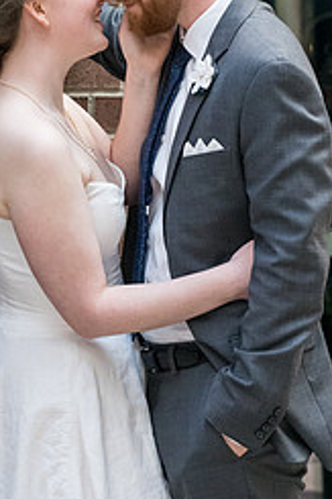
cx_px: 75
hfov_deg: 7.5
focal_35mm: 182
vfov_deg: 11.3
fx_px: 2521
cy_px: 75
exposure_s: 1/250
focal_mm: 66
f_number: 4
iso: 3200
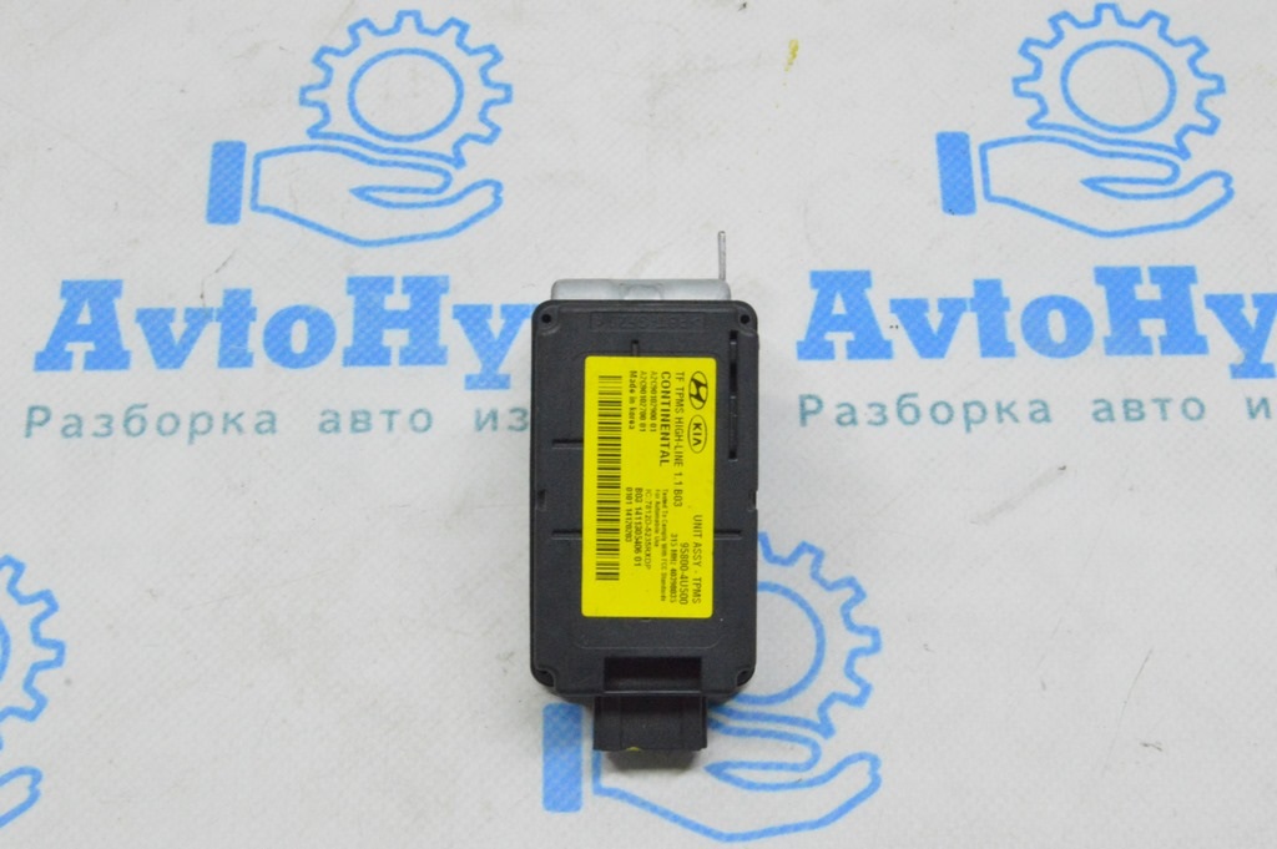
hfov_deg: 33.4
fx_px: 2127
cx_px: 638
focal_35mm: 60
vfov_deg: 22.6
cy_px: 424
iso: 6400
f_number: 20
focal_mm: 40
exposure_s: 1/20
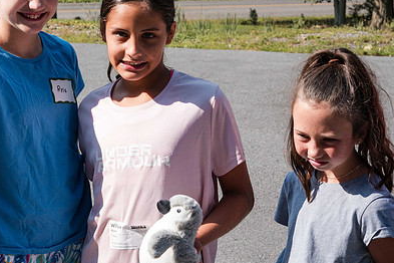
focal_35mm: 134
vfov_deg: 10.2
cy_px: 72
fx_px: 1466
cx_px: 95
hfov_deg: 15.2
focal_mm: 85
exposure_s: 1/1000
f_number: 16
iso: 1600
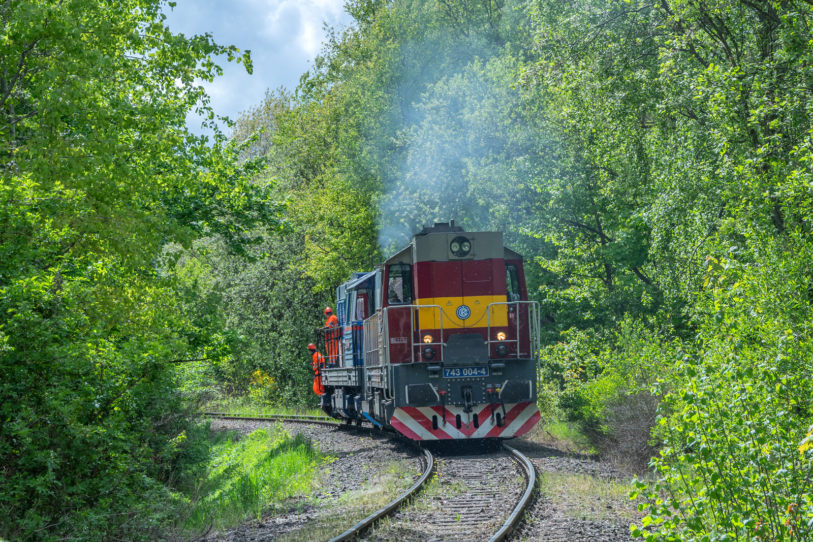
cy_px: 271
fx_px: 1965
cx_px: 406
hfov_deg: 23.4
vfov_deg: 15.7
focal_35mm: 87
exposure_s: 1/500
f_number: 9
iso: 160
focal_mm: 58
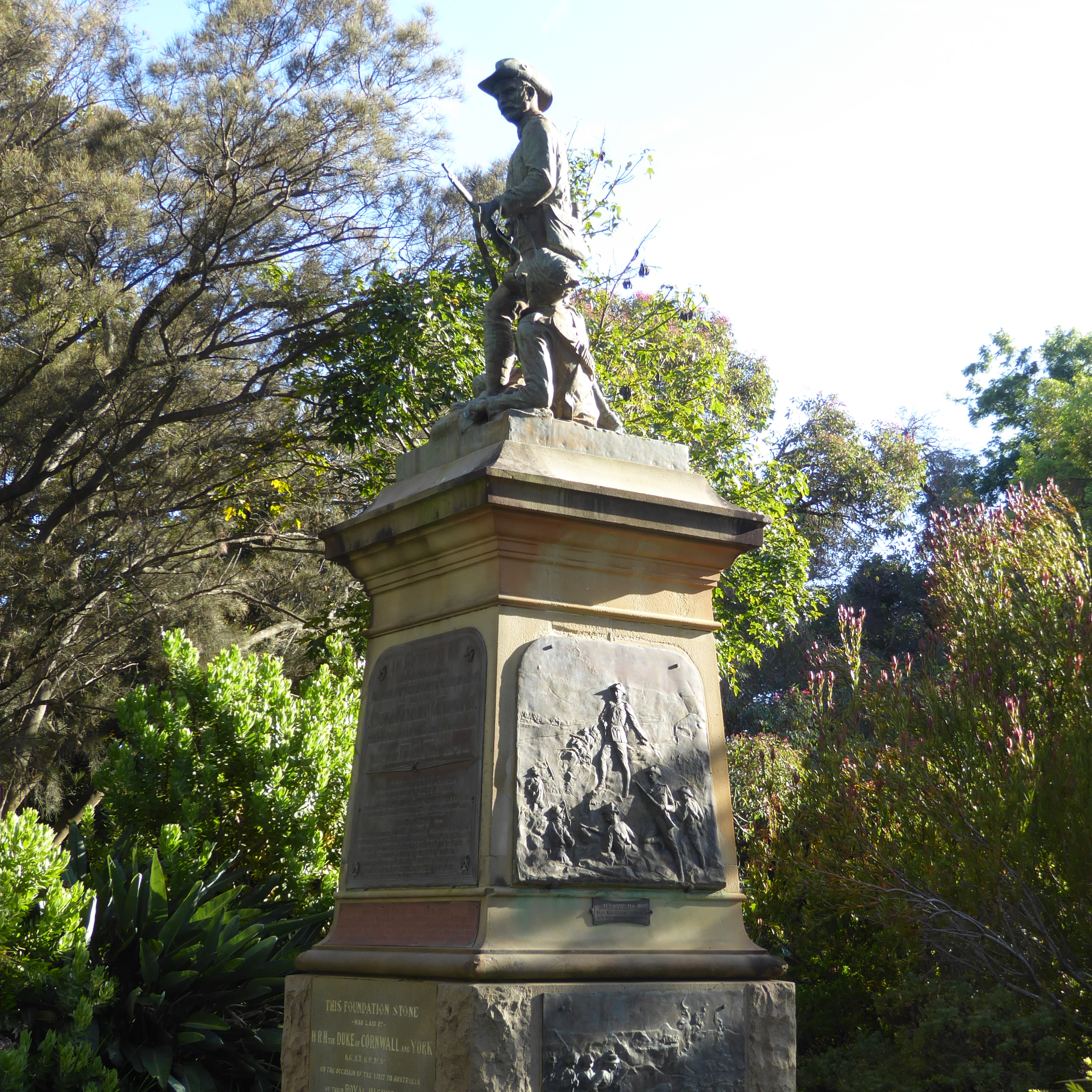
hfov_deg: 32.8
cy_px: 628
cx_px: 547
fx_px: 1856
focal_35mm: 52
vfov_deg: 32.7
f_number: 3.9
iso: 80
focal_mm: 7.8
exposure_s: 1/125
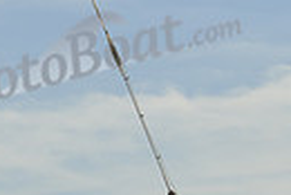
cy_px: 414
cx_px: -188
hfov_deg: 6.5
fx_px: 2533
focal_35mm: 313
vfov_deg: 4.3
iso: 200
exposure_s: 1/1000
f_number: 7.1
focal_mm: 70
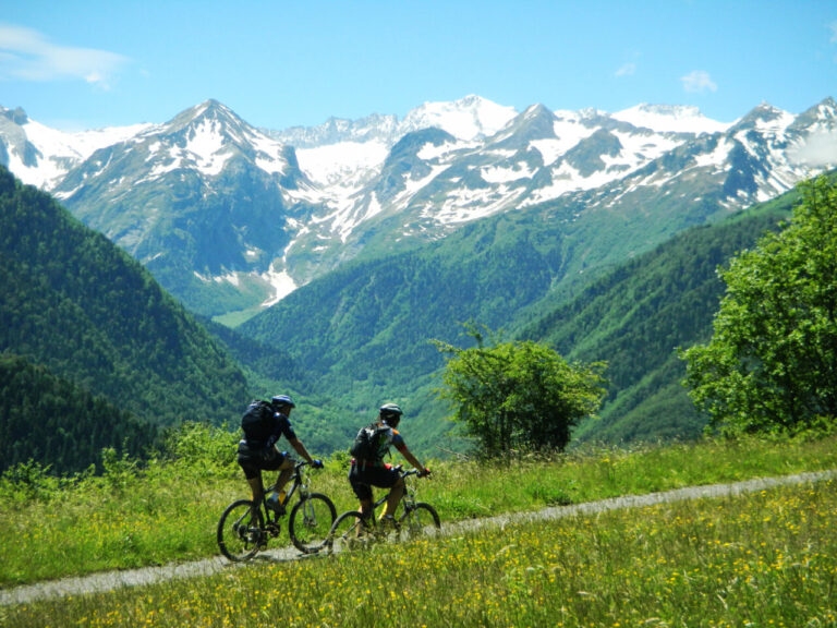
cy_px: 314
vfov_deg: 17.8
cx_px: 418
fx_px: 2007
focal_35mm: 83
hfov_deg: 23.6
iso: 200
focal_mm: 14.9
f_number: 4.8
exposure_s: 1/750
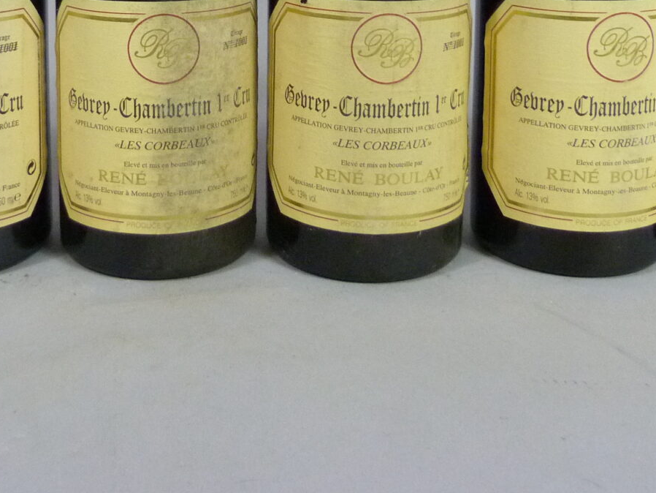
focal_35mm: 57
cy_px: -45
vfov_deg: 24.1
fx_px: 1080
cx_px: 248
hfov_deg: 33.6
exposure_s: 1/60
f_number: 2.8
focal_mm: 4.5
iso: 400
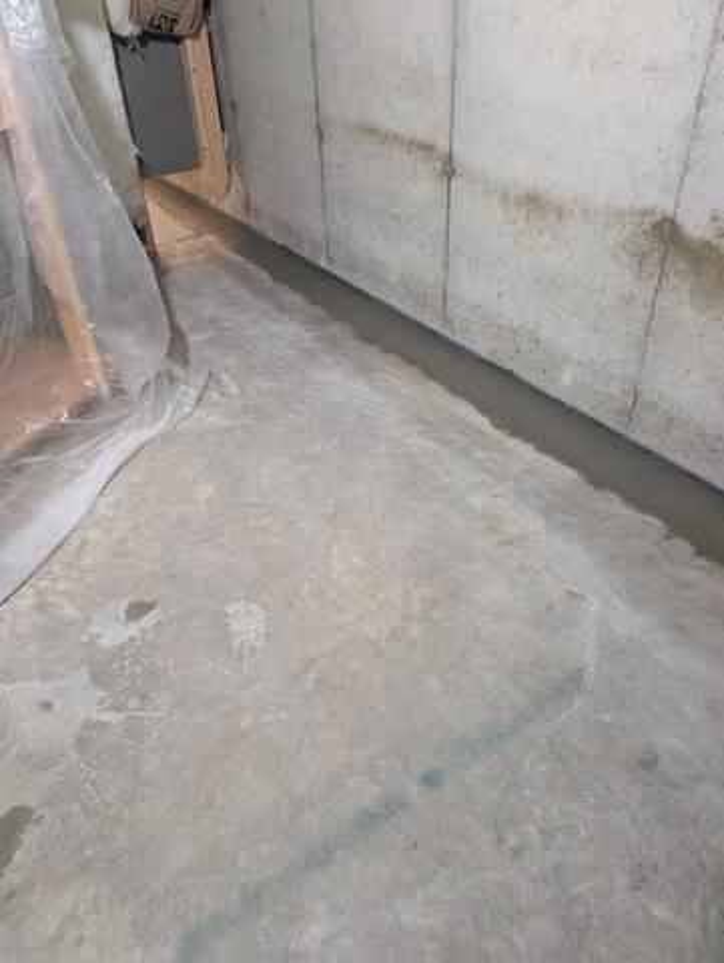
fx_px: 668
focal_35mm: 24
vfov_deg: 71.5
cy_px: 482
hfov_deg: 56.9
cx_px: 362
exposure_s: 1/120
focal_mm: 6.9
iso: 2581
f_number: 1.68
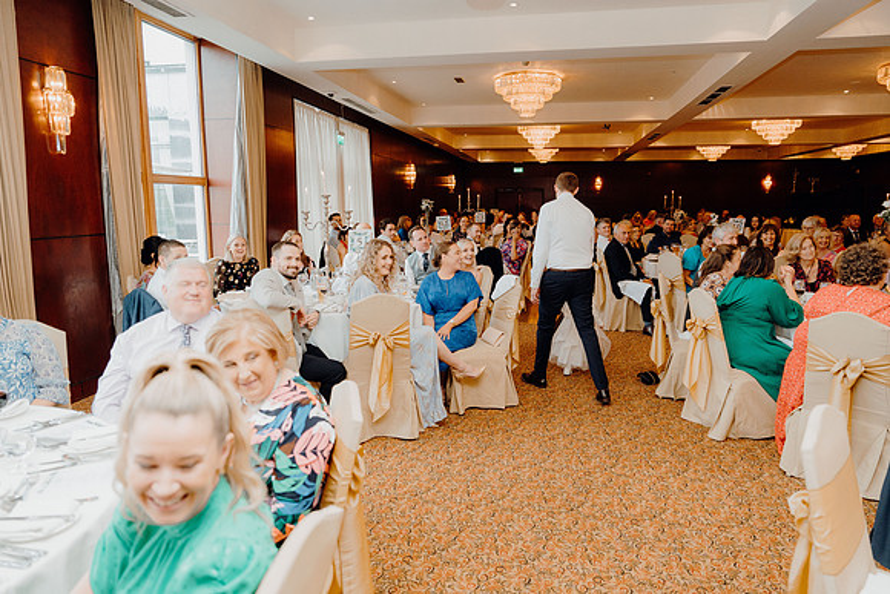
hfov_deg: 73.7
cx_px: 445
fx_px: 593
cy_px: 297
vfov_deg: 53.2
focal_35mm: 24
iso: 1250
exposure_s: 1/200
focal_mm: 24
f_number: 2.8
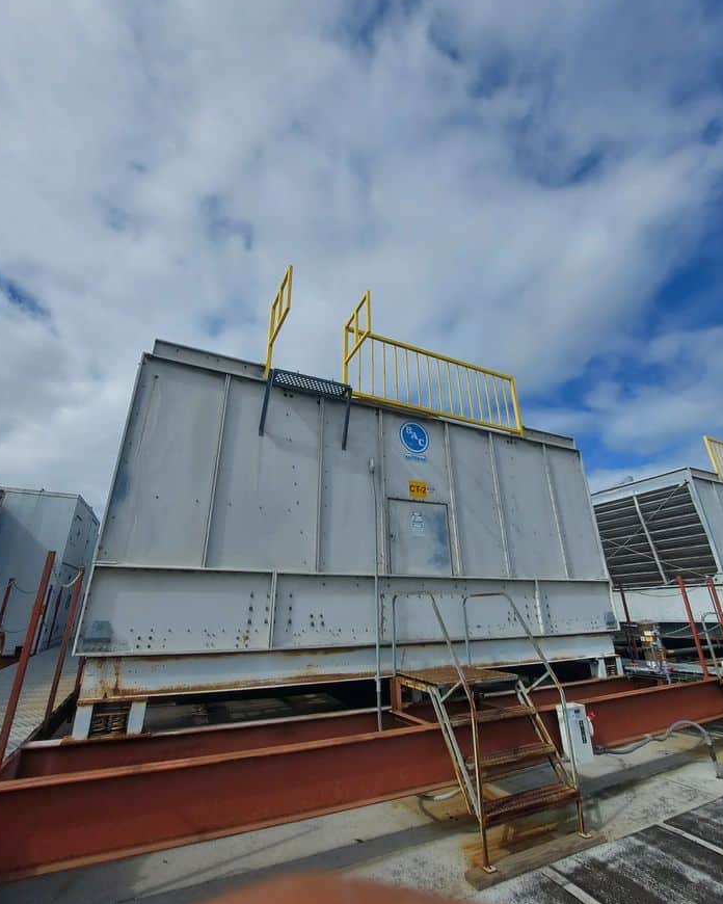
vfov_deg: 100.7
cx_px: 358
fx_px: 374
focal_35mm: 14
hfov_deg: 88.0
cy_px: 441
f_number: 2.2
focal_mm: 1.74
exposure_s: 1/3880
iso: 64
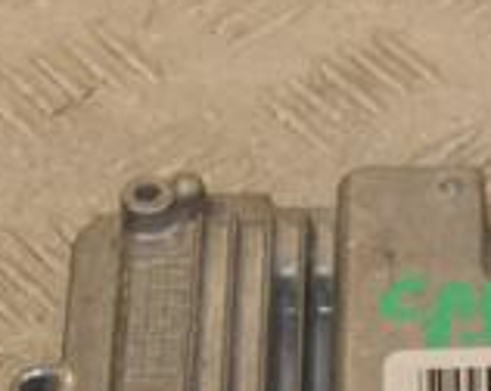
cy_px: 456
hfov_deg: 7.5
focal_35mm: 257
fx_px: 3730
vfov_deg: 6.0
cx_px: 488
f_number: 7.1
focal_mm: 48
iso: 800
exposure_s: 1/200
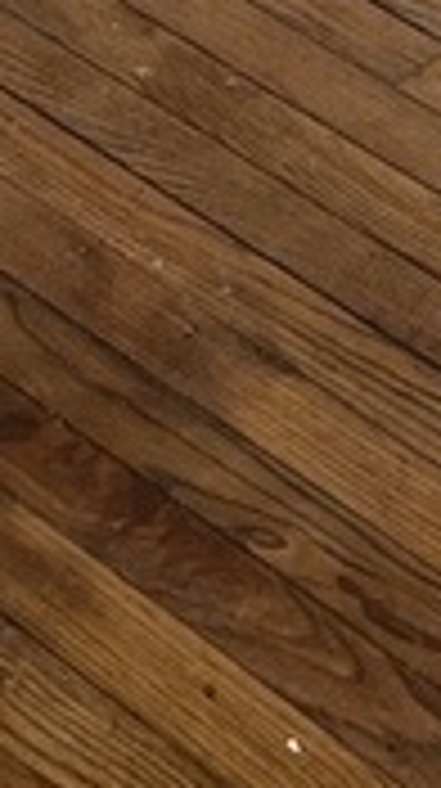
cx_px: 526
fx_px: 3650
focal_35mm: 175
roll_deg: -4.0
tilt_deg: -16.0
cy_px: -1202
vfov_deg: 10.4
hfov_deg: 6.9
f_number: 1.5
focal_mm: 5.7
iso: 100
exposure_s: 1/121
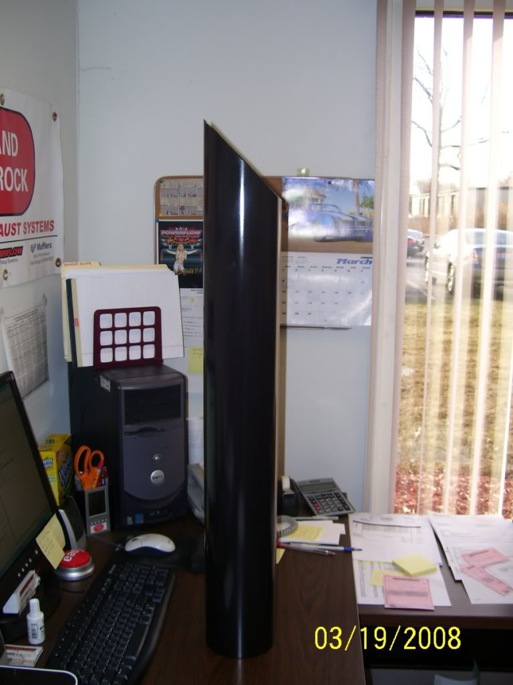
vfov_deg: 50.1
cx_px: 256
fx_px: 731
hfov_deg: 38.7
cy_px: 342
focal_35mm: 37
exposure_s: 1/60
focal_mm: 6
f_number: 2.7
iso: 80
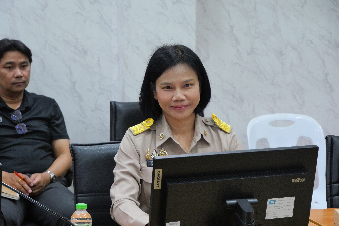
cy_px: 113
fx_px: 1168
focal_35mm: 124
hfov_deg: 16.5
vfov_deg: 11.1
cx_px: 170
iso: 3200
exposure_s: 1/40
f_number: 5.6
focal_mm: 60
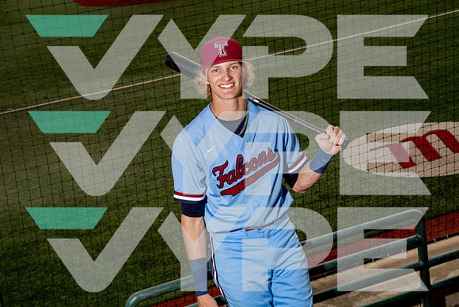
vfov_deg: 19.5
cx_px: 230
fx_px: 893
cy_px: 154
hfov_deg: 28.8
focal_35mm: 70
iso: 400
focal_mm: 70
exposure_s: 1/250
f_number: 13
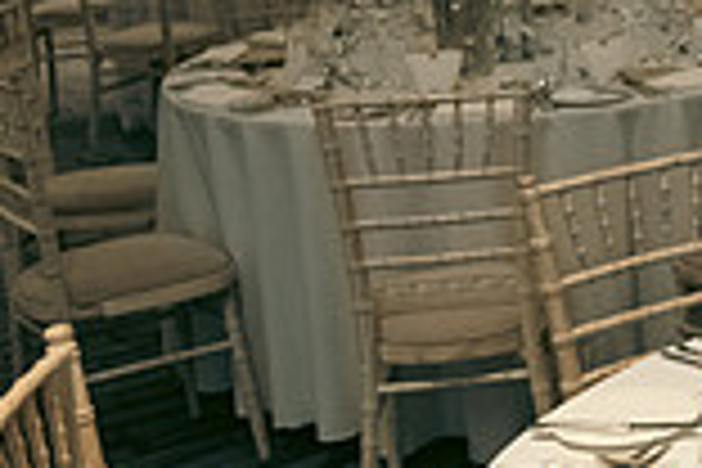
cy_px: 146
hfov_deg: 19.0
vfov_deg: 15.3
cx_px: 1161
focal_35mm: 89
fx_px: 1735
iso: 1600
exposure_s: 1/160
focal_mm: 24
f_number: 3.5
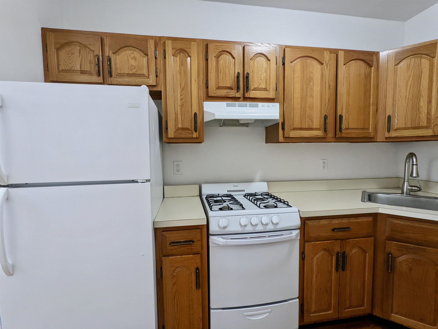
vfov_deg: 78.1
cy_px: 164
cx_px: 219
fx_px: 202
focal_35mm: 16
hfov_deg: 94.5
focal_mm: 2.22
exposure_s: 1/60
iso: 393
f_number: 2.2
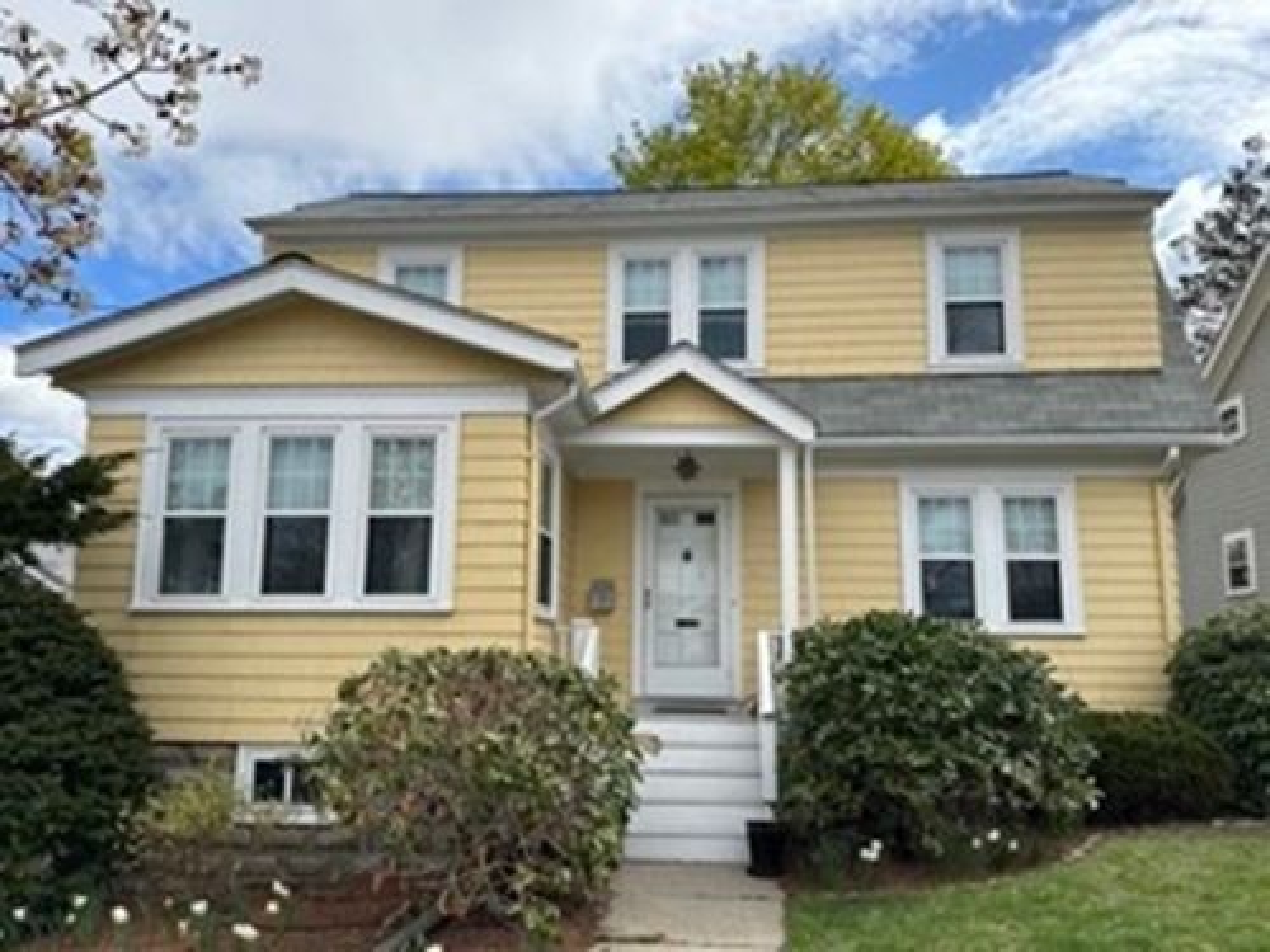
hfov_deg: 71.6
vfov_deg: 56.8
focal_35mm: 24
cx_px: 635
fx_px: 881
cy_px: 476
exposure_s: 1/3717
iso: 80
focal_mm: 6.86
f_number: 1.78
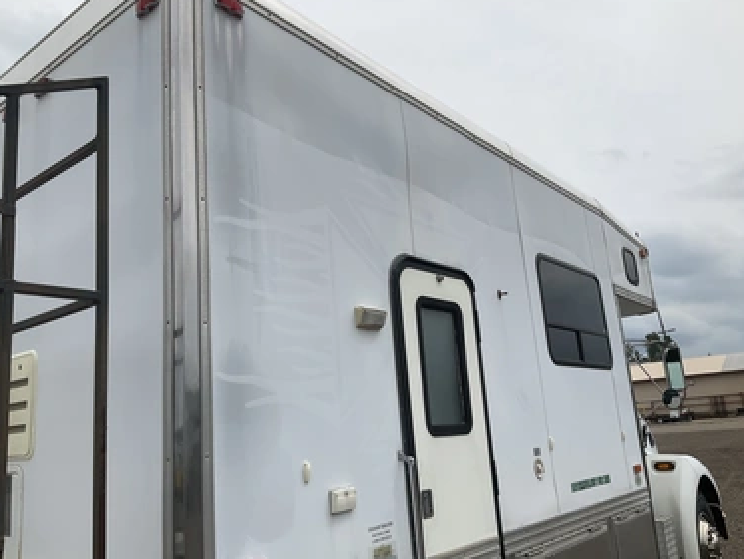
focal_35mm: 31
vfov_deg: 45.5
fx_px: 667
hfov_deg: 58.3
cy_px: 284
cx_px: 356
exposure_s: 1/2667
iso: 25
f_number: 1.8
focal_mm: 3
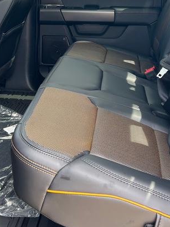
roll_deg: -1.8
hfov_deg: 24.0
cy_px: 18
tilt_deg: -8.8
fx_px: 399
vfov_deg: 30.1
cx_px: 60
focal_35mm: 61
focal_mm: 5.7
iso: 40
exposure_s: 1/246
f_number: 1.5
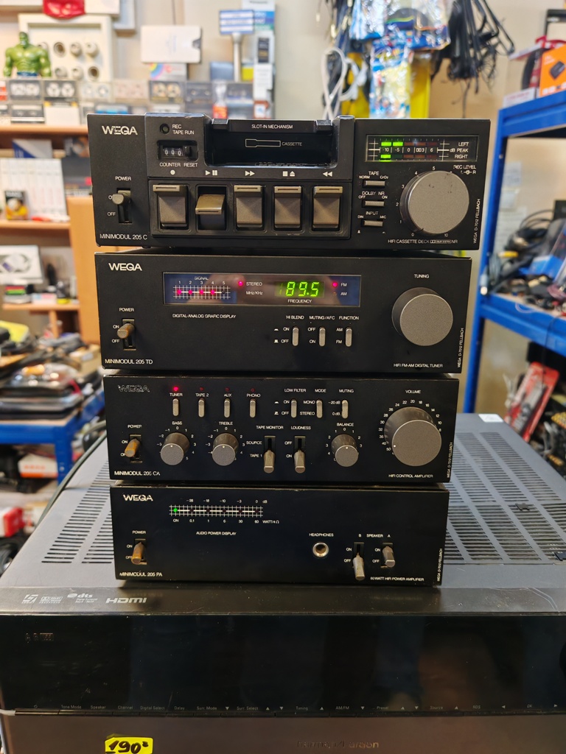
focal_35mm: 27
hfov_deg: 51.4
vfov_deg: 65.3
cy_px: 377
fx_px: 589
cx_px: 283
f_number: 1.9
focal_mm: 6.67
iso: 500
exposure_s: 1/33
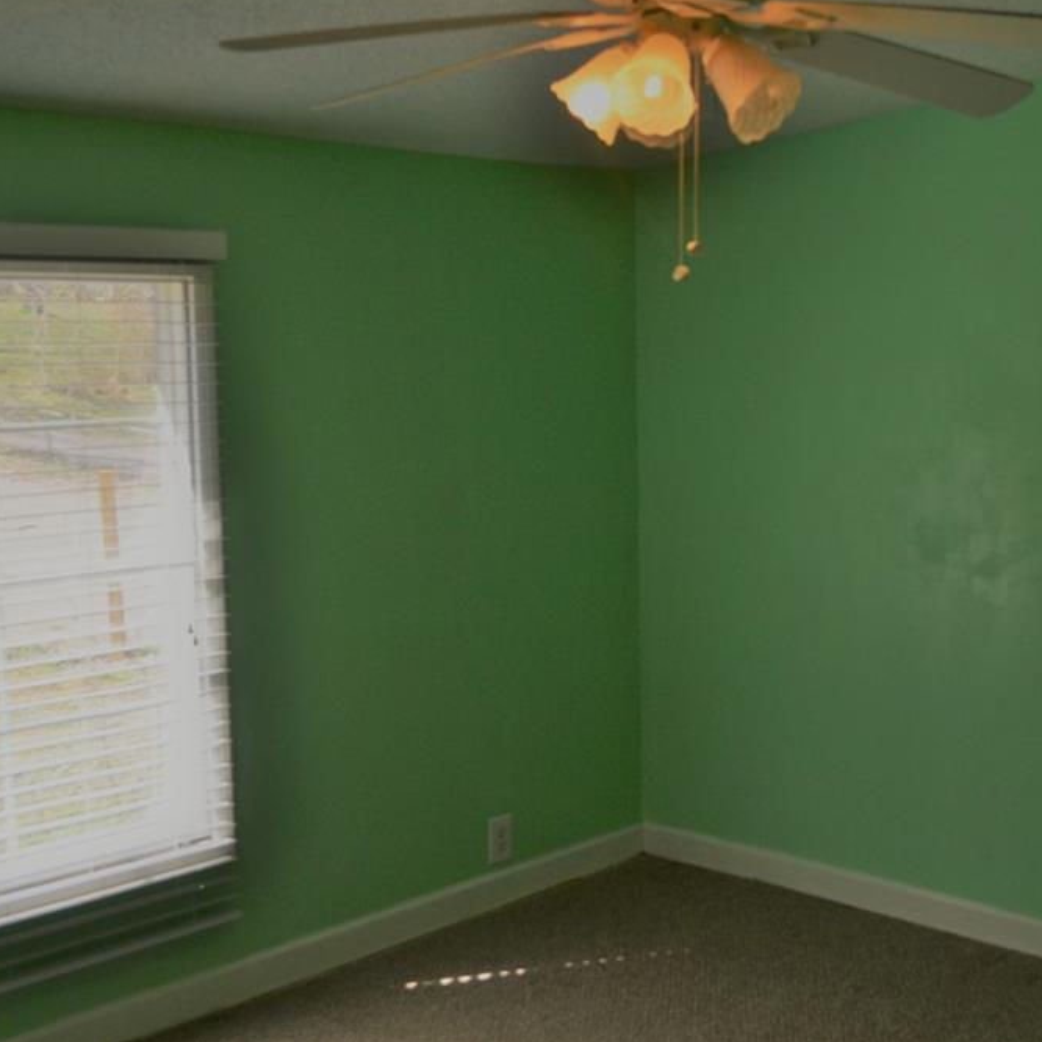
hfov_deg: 35.6
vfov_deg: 36.1
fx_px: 1601
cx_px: 720
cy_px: 518
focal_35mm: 47
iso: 140
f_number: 5.6
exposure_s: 1/125
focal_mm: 24
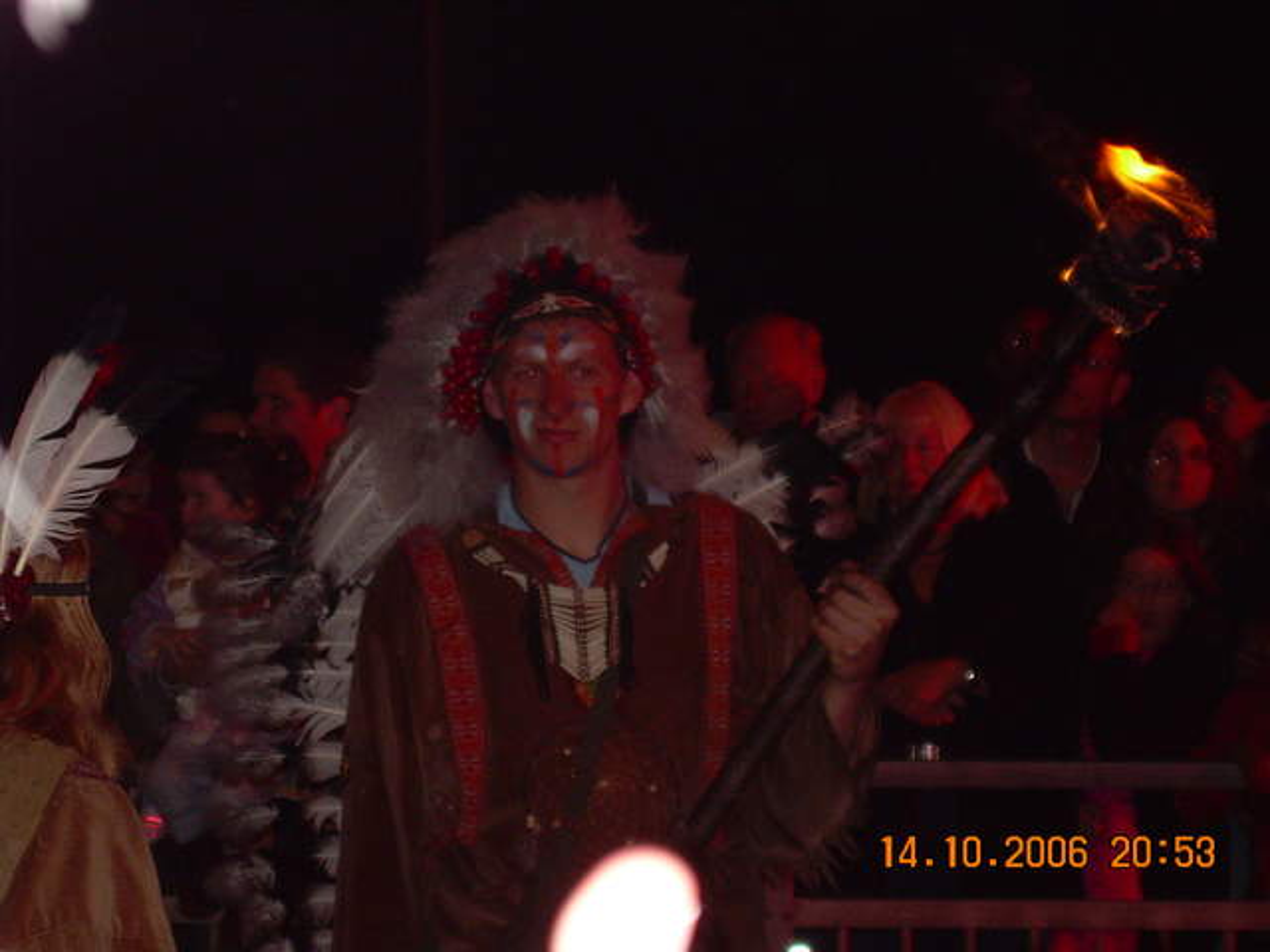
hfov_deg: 17.9
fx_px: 4036
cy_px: 476
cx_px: 635
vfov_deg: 13.5
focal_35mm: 110
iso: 200
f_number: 4.9
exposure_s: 1/60
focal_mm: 18.9
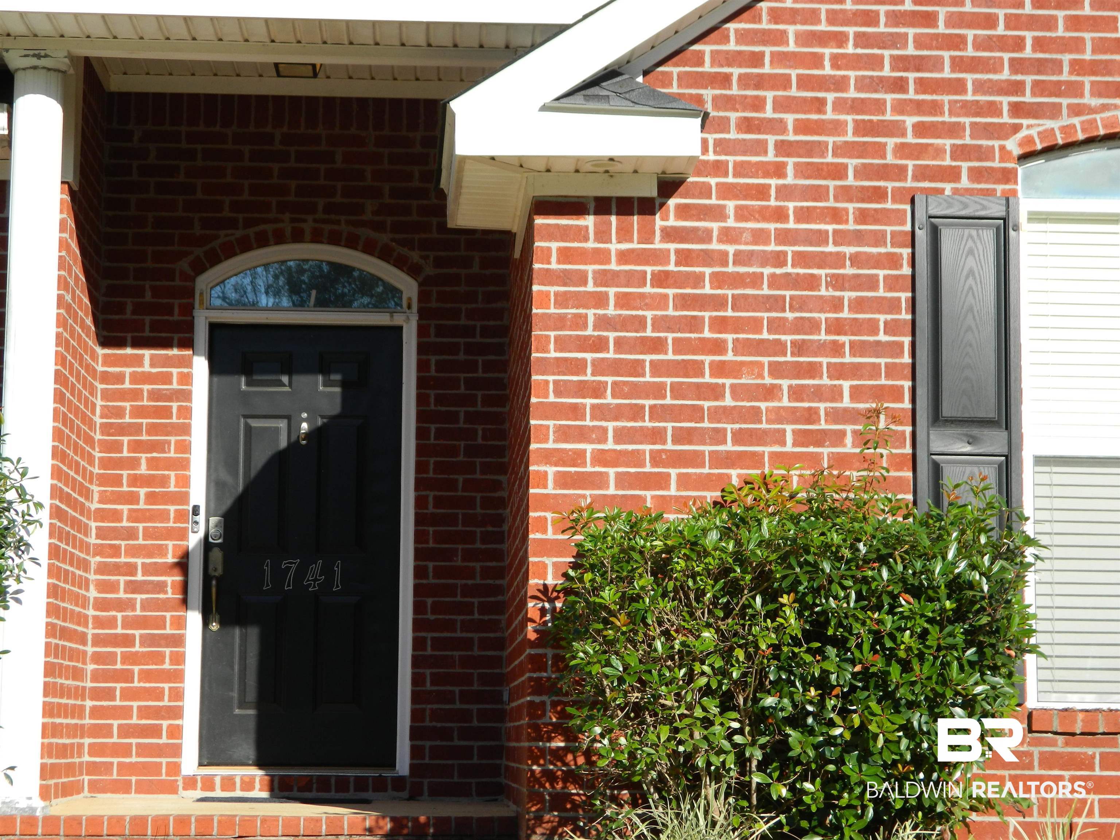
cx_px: 560
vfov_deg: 17.6
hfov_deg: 23.3
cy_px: 420
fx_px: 2718
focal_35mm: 84
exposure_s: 1/400
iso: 80
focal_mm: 15.1
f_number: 4.2
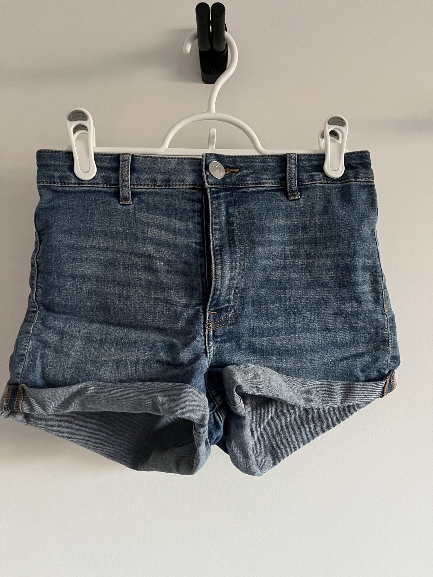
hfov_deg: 53.1
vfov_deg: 67.3
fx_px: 434
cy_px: 288
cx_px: 216
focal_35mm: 26
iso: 500
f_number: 1.6
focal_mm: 5.1
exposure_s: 1/59
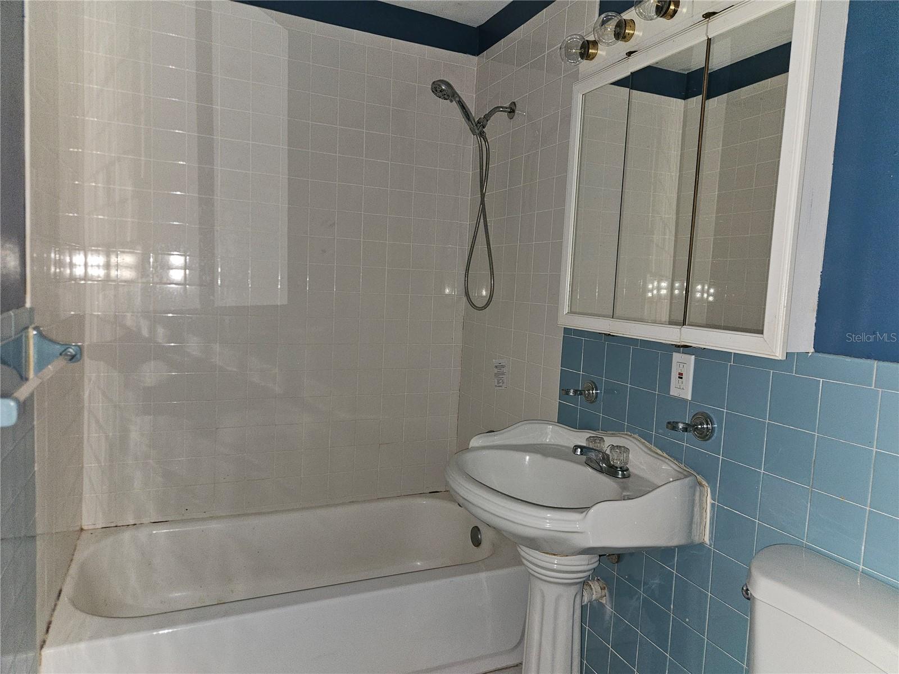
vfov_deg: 58.9
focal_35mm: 23
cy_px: 337
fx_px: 597
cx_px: 450
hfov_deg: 73.9
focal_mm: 5.4
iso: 125
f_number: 1.8
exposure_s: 1/24
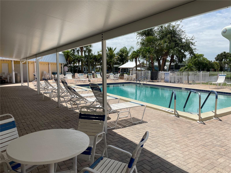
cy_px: 86
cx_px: 116
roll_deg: +0.5
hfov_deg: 67.3
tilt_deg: -3.8
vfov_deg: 53.1
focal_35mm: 26
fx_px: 174
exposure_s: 1/5291
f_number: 1.6
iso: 32
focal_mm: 4.2
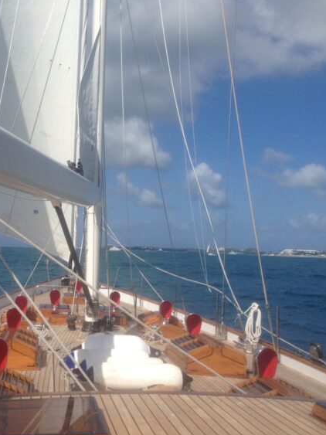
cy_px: 219
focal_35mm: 45
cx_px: 83
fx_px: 565
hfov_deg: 31.6
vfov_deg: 42.1
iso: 50
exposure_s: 1/4184
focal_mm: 4.12
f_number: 2.4
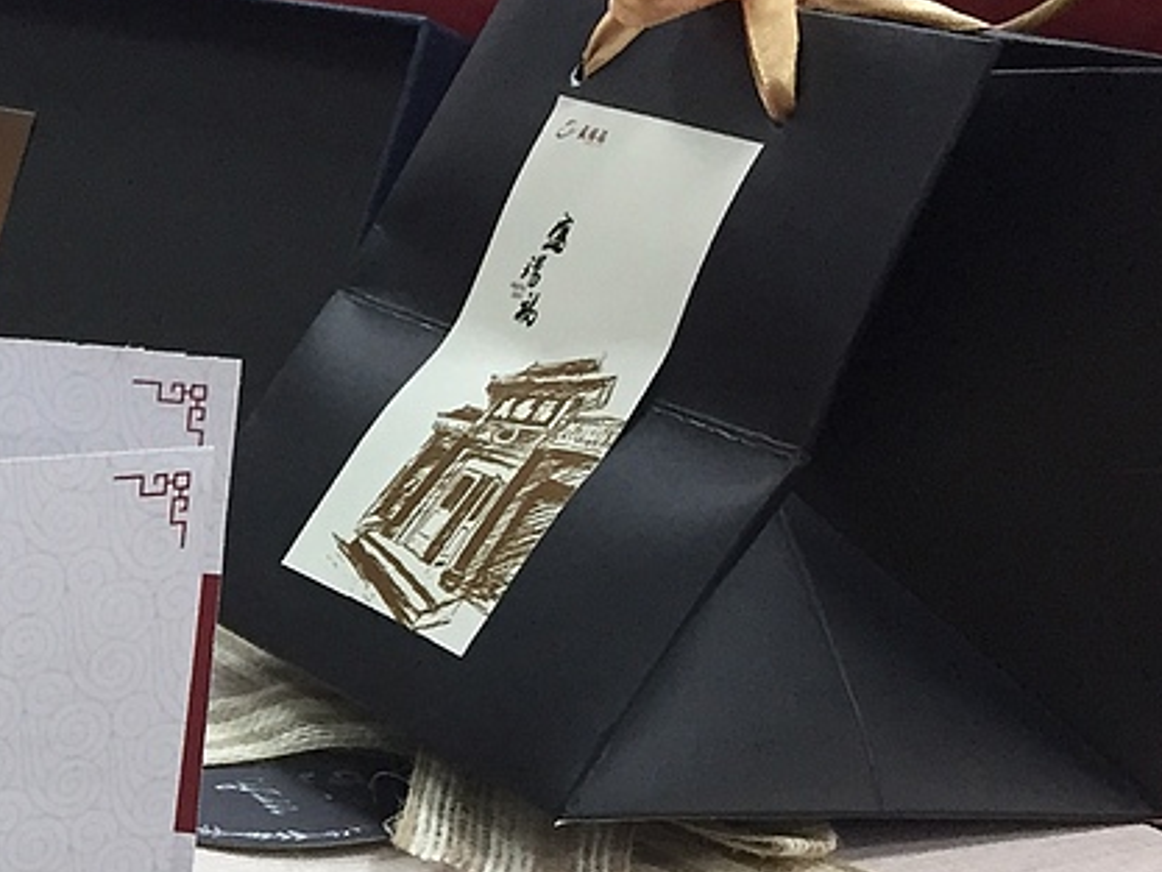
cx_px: -343
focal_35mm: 89
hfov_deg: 20.2
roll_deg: -0.6
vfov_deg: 16.2
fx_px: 2988
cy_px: 936
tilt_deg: -25.5
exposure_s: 1/33
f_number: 2.2
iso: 160
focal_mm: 4.15
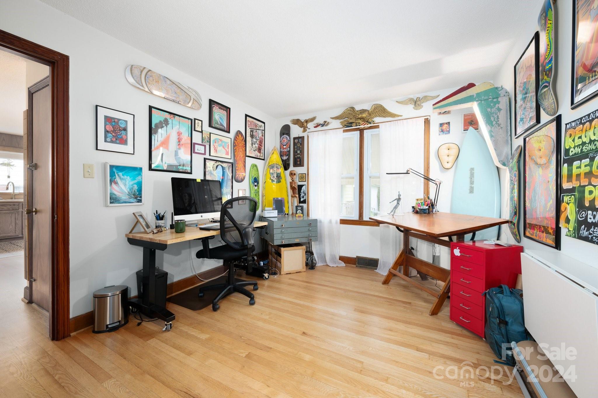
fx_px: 232
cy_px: 199
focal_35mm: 14
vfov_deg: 81.1
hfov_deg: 104.3
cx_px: 299
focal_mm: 14
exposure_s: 1/60
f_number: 8
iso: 400
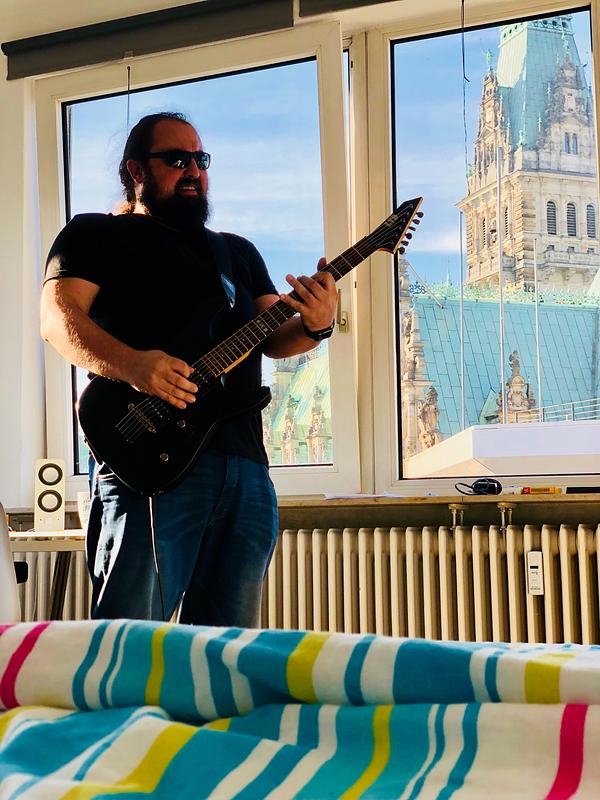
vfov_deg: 36.8
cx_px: 300
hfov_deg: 28.0
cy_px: 400
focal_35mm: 52
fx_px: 1202
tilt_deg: +7.3
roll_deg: -0.7
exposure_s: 1/231
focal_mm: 6
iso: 16
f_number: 2.4
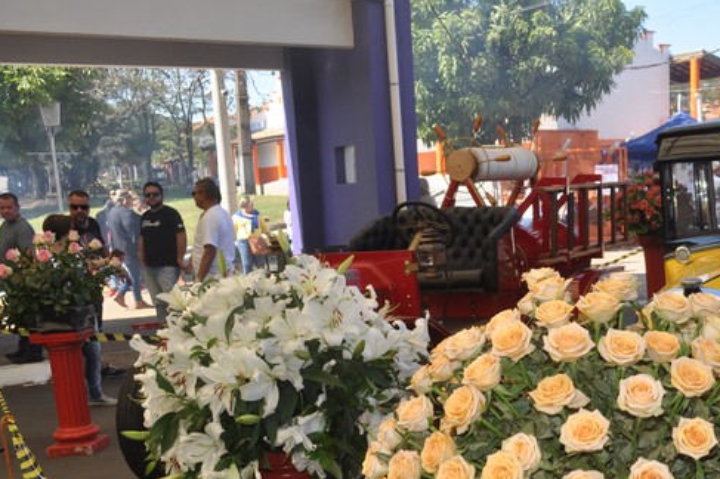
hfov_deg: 37.8
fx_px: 1019
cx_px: 554
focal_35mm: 51
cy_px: 367
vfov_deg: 26.1
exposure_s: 1/200
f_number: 8
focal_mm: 22
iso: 200
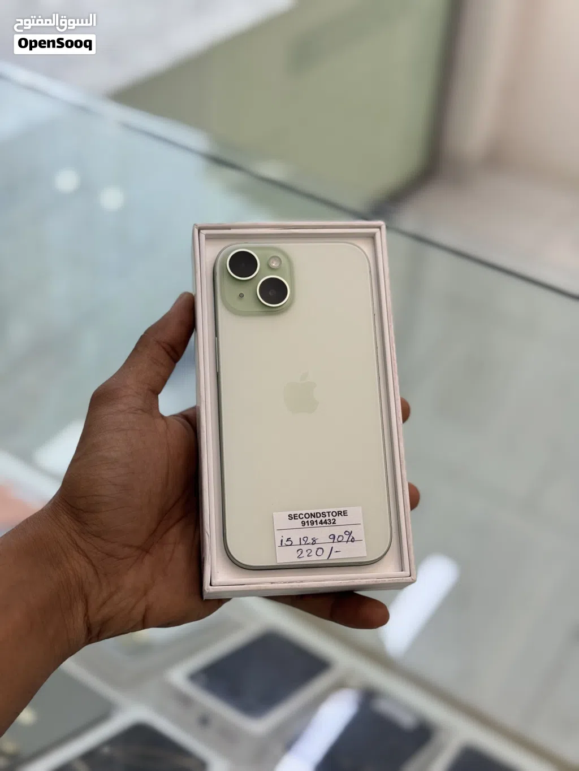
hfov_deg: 30.3
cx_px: 290
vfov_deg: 39.7
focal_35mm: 48
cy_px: 386
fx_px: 1070
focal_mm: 6.76
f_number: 1.78
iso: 64
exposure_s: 1/731
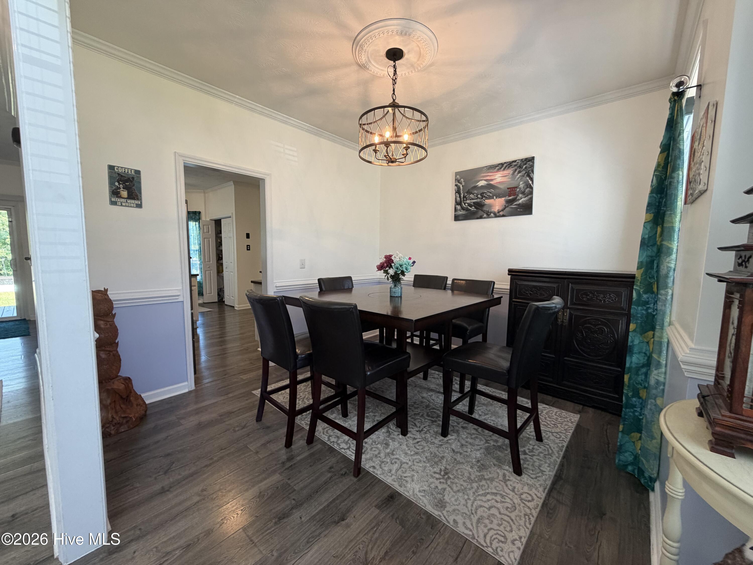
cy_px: 282
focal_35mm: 14
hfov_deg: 102.1
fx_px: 305
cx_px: 376
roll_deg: +0.0
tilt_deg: -5.0
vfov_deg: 85.7
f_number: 2.2
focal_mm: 2.22
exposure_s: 1/120
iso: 200
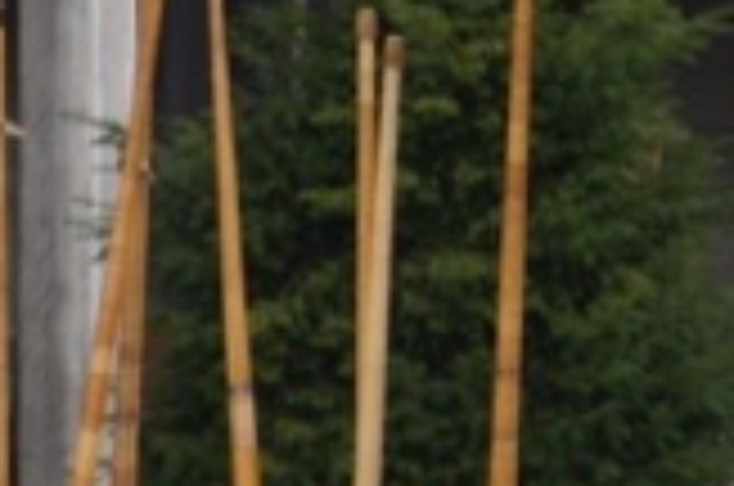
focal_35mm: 330
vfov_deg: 4.1
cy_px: 785
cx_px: -635
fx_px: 6718
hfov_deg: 6.1
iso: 200
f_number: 8
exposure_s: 1/160
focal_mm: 35
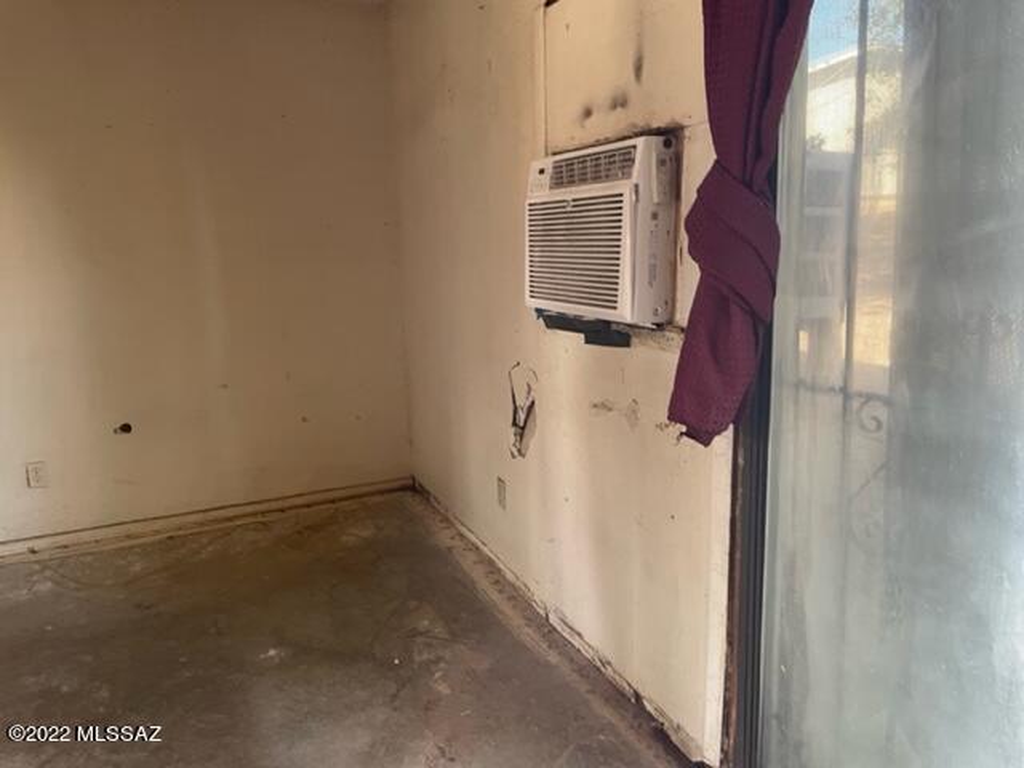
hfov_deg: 67.3
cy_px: 384
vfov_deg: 53.1
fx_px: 769
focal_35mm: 26
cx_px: 512
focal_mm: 4.2
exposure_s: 1/75
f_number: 1.6
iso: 125
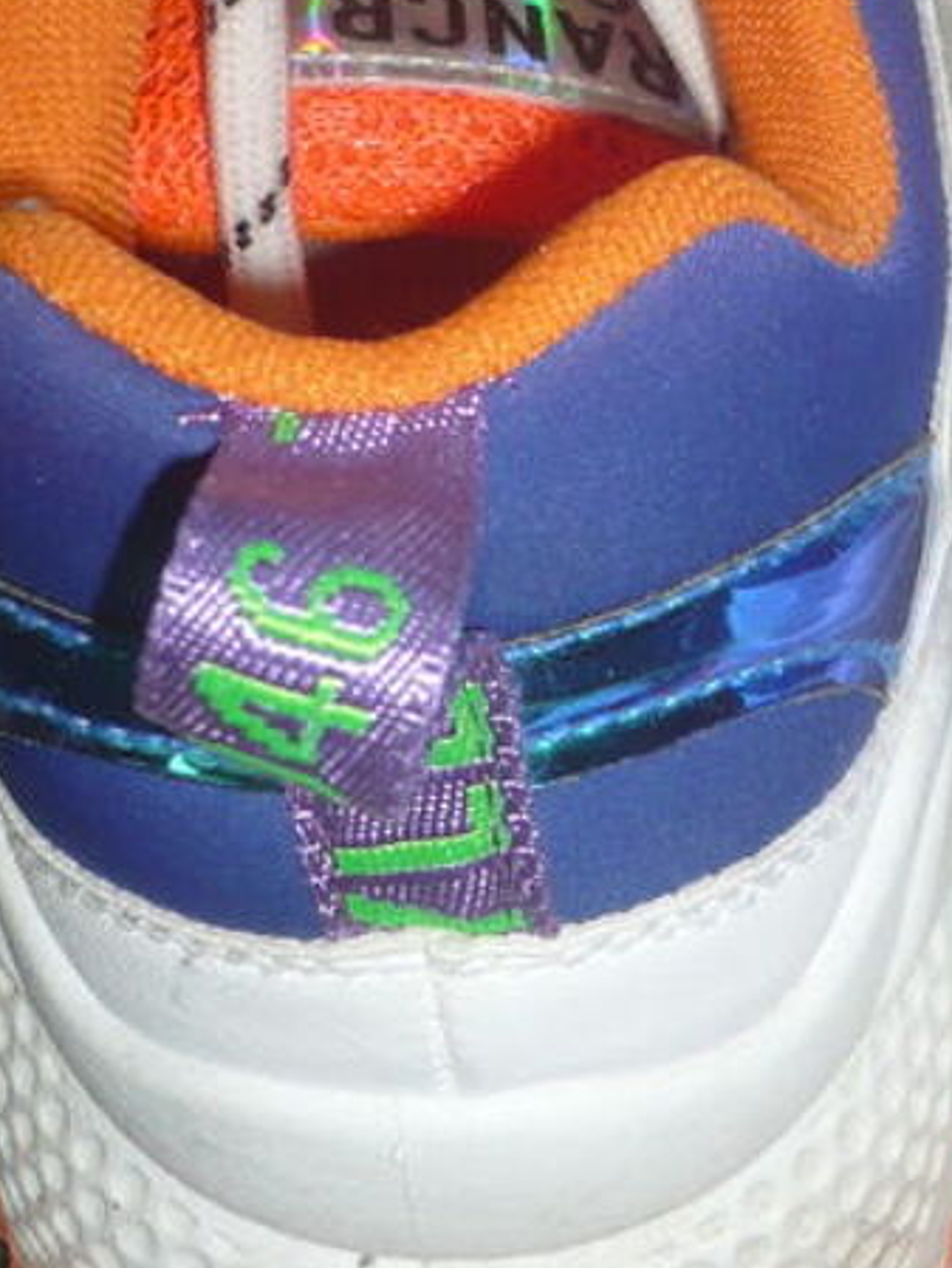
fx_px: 3812
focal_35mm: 104
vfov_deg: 18.9
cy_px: 803
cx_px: 1088
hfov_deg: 13.9
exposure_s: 1/30
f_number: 2.8
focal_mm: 5.8
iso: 100
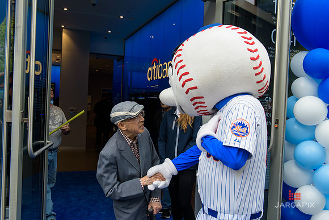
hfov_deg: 54.4
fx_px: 320
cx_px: 164
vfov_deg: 37.9
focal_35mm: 35
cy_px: 110
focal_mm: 35
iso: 200
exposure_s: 1/250
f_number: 5
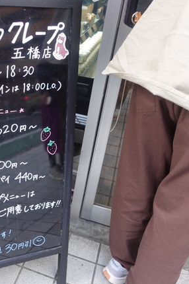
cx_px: 28
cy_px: 136
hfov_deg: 33.6
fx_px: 300
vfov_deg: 50.7
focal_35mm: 38
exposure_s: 1/40
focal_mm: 9.4
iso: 125
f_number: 3.5
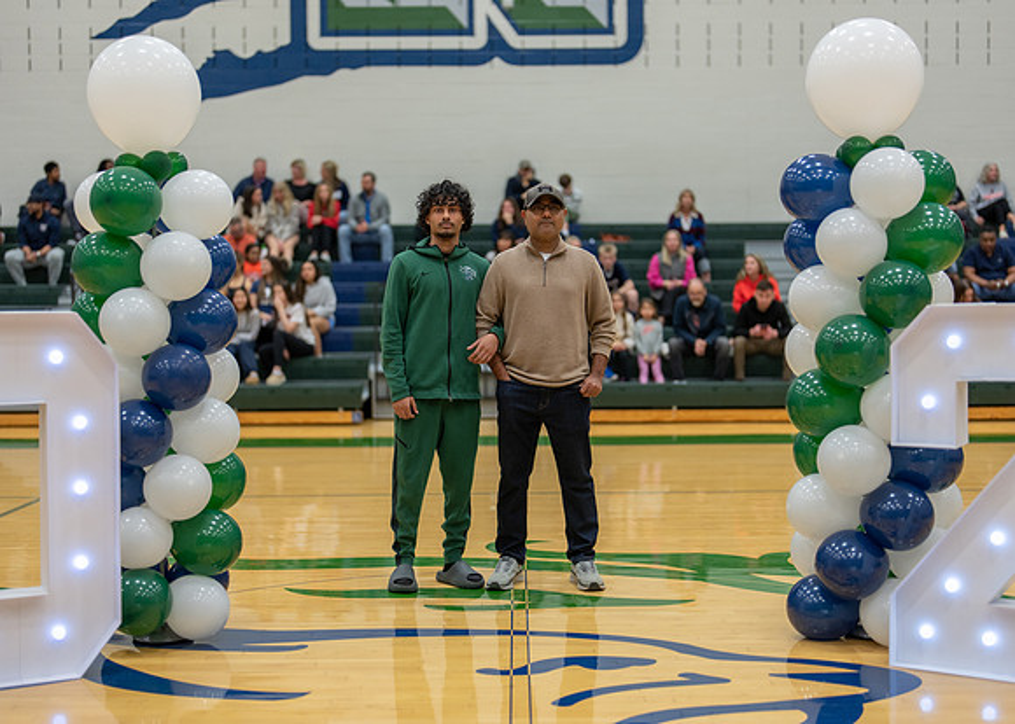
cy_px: 362
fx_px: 1510
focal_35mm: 52
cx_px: 508
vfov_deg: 27.0
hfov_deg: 37.2
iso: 320
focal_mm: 50
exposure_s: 1/400
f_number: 1.2
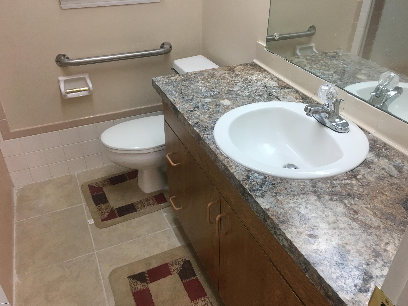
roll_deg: +1.2
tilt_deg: -33.6
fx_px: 354
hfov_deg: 60.0
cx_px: 205
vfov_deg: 46.8
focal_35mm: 30
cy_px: 155
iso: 32
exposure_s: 1/30
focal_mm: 4.15
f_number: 2.2
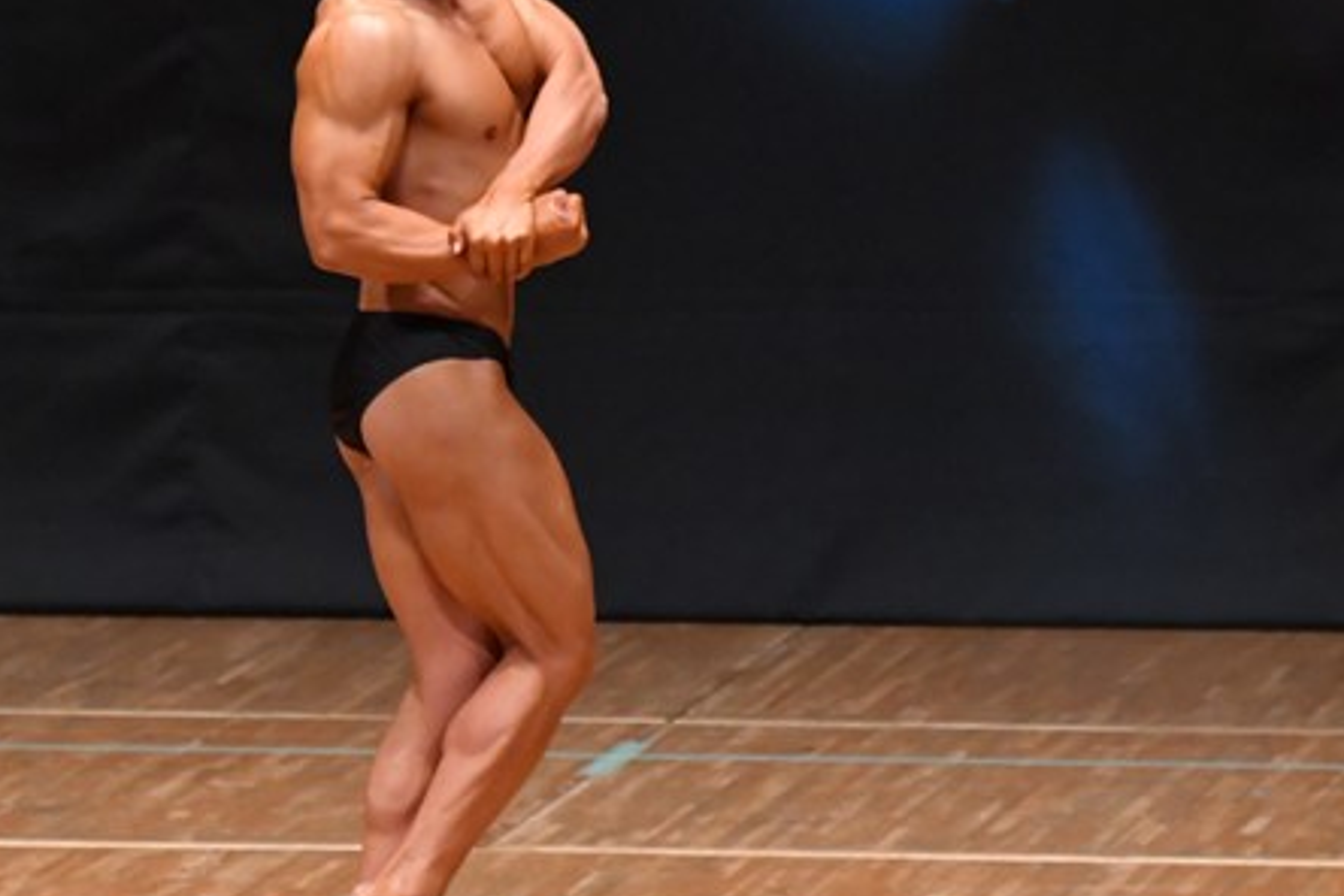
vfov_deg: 2.9
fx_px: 17583
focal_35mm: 471
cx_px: 459
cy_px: 463
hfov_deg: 4.4
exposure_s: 1/400
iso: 5000
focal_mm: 180
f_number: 5.6
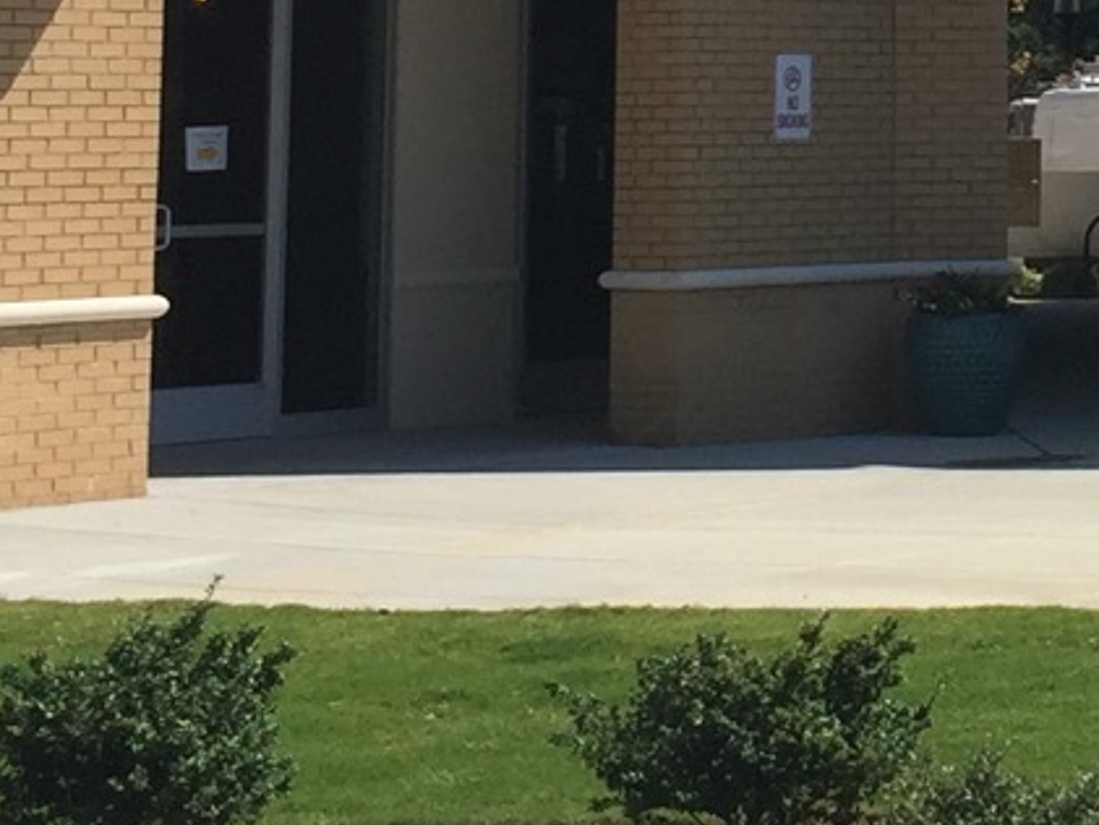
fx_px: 4478
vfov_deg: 10.1
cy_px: -493
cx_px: 1316
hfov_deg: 13.6
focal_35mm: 141
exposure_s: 1/2198
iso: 32
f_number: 2.2
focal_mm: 4.15
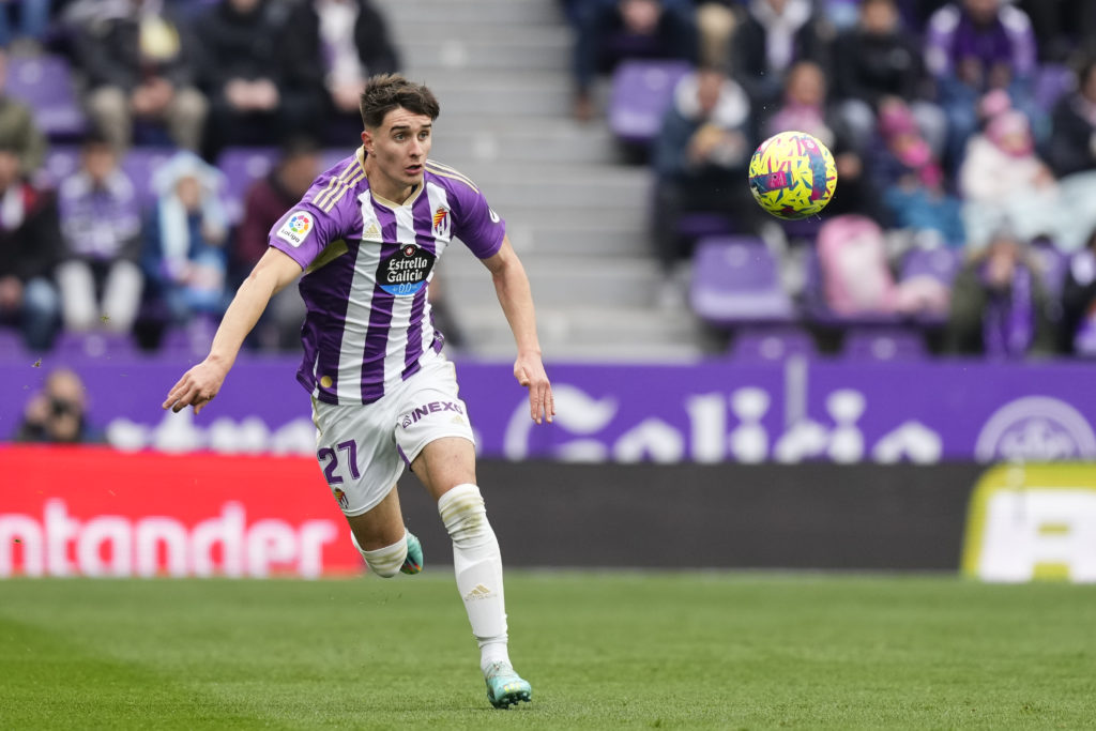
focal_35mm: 400
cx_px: 548
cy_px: 366
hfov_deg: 5.2
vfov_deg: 3.4
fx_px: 12179
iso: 800
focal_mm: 400
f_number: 3.2
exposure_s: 1/1600
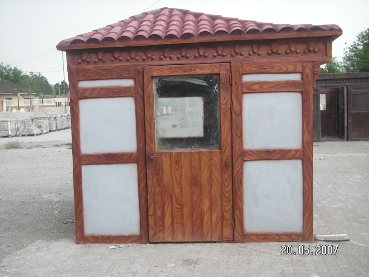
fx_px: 469
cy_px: 138
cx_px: 184
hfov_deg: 42.9
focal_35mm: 44
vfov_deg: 32.9
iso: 50
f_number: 3.5
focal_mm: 7.3
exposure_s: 1/180
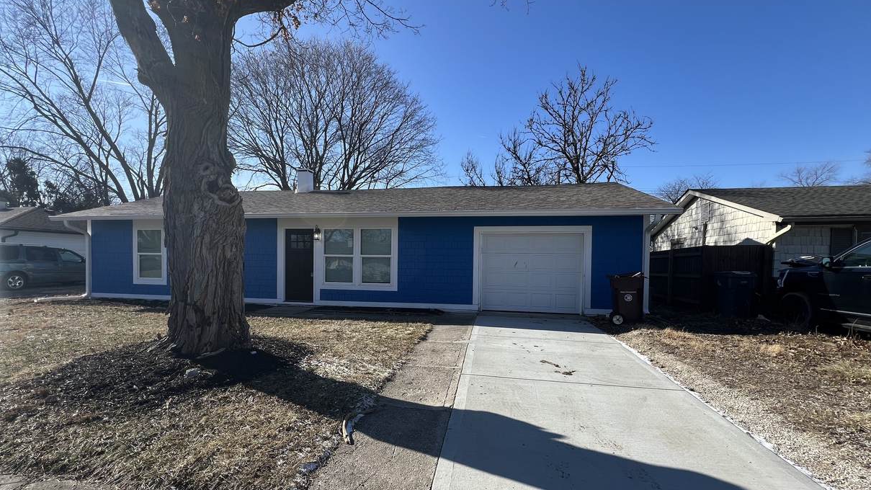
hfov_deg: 103.0
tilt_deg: -1.6
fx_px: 346
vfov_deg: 70.3
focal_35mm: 15
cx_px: 426
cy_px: 271
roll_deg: -0.1
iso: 32
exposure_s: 1/1033
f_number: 1.8
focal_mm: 1.57
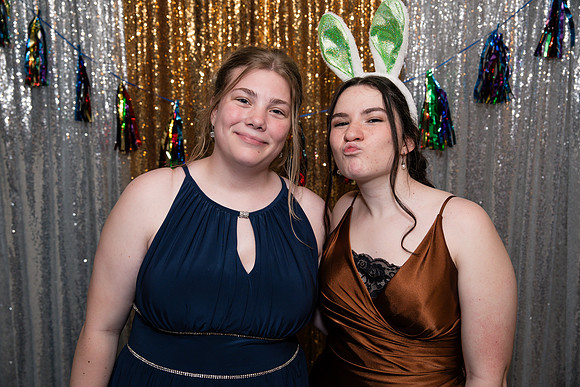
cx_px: 290
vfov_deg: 33.4
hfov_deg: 48.4
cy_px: 194
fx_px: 645
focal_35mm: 40
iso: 400
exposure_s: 1/250
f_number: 4
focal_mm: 40
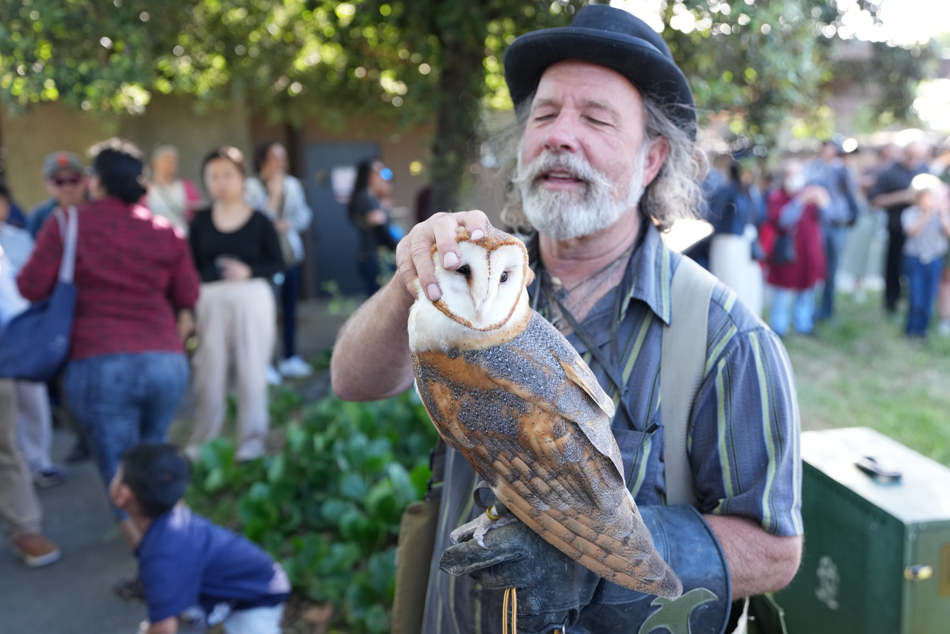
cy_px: 317
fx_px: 871
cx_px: 475
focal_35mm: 33
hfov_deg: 57.2
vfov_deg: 40.0
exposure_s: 1/500
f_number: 2.8
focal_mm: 33
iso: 800
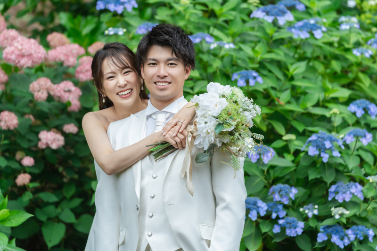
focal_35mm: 191
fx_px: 2000
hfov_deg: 10.8
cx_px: 188
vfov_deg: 7.2
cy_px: 126
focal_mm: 191
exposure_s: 1/500
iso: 200
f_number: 3.5
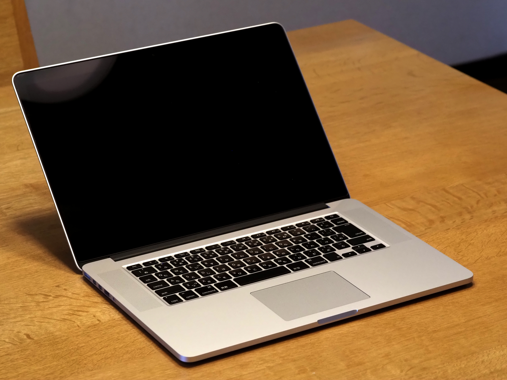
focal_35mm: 121
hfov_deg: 16.3
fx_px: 1772
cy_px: 191
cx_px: 253
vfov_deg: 12.2
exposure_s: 1/125
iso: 2000
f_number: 5.6
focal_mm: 60
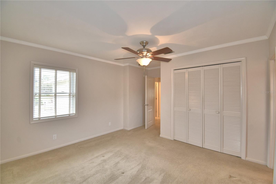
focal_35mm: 15
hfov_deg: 100.4
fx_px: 115
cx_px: 138
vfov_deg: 77.3
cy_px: 92
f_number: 4.5
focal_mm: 10
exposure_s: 1/60
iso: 200
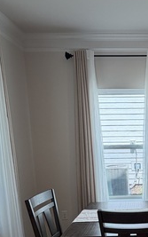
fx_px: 239
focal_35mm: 37
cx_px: 154
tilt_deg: -8.9
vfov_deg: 50.4
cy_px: 180
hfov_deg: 31.4
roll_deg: +1.0
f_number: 2.2
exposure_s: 1/120
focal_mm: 2.22
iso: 100
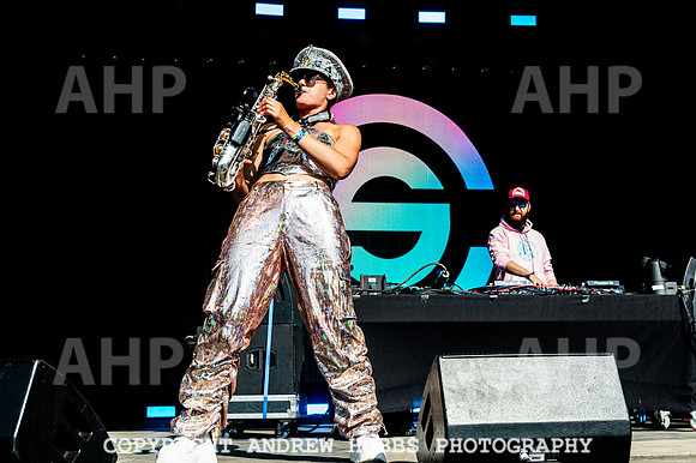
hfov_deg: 45.8
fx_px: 823
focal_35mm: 43
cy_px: 232
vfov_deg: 31.4
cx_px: 348
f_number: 5
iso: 320
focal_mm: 40
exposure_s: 1/1250
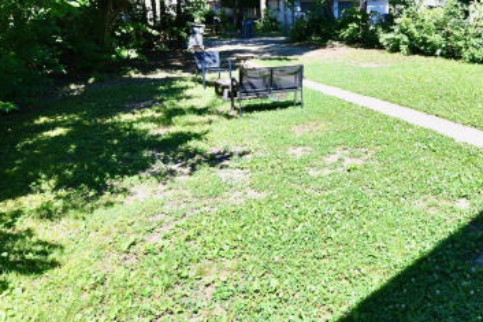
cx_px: 387
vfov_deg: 35.7
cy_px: 12
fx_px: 456
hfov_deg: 52.2
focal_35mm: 34
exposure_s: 1/320
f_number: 9
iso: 640
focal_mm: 16
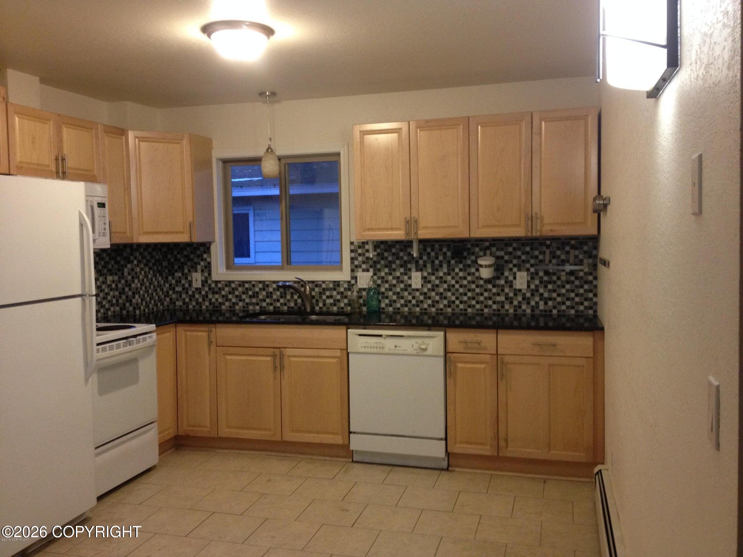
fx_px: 751
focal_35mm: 35
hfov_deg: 52.6
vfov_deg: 40.7
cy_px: 278
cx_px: 372
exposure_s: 1/20
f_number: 2.4
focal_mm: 4.28
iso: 160
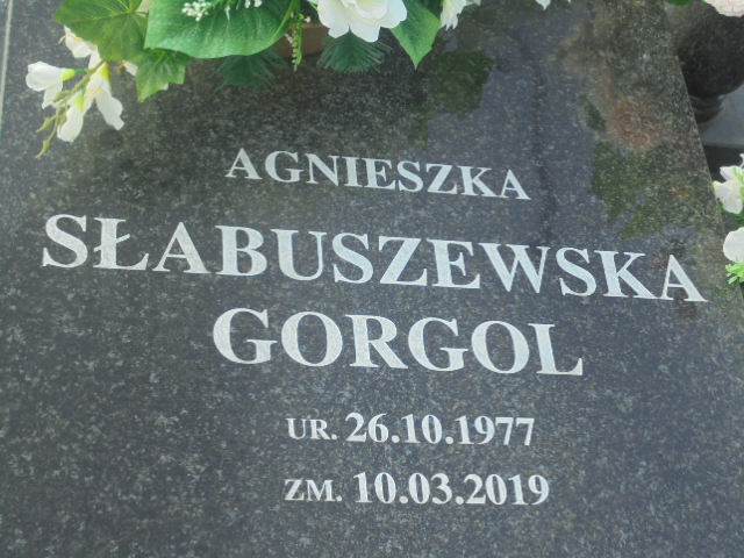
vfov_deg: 26.1
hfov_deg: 34.3
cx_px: 372
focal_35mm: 56
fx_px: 1204
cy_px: 279
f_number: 5.2
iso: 100
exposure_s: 1/60
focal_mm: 10.1
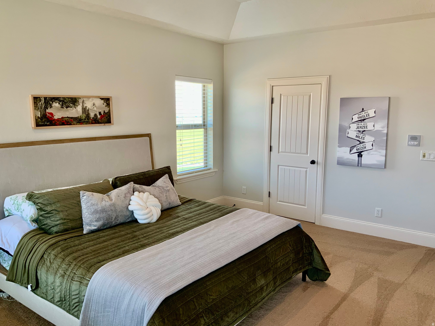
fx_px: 364
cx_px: 218
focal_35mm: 29
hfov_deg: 61.7
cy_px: 163
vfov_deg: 48.2
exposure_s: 1/60
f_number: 1.8
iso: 40
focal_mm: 3
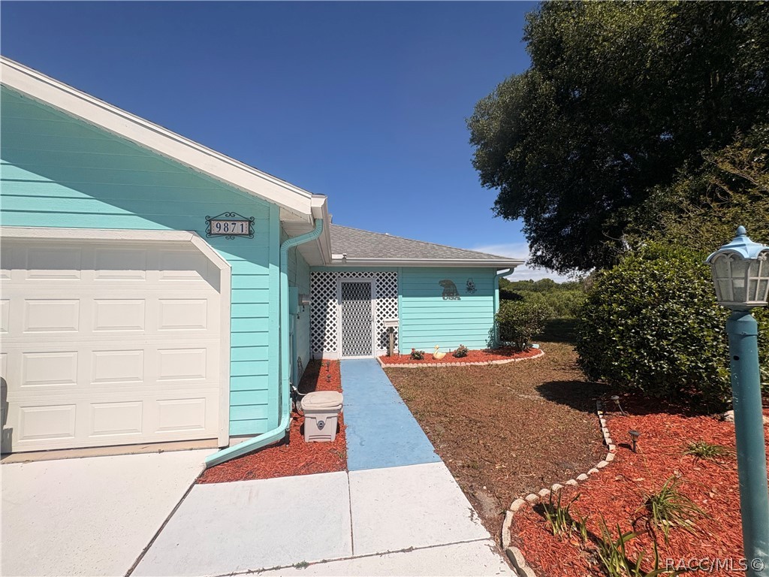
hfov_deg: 102.1
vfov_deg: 85.7
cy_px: 288
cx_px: 384
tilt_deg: +4.8
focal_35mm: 14
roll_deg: +0.6
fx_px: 311
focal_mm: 2.22
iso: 50
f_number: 2.2
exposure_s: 1/4132
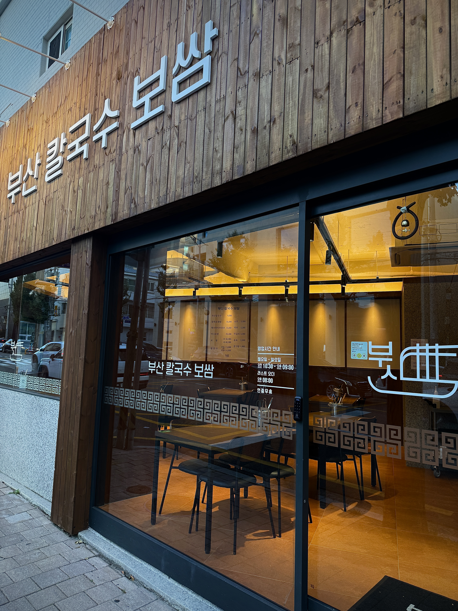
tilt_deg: +6.6
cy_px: 306
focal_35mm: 24
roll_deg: -2.6
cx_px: 229
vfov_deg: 71.6
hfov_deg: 56.8
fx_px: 423
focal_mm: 6.76
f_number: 1.78
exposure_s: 1/120
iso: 64
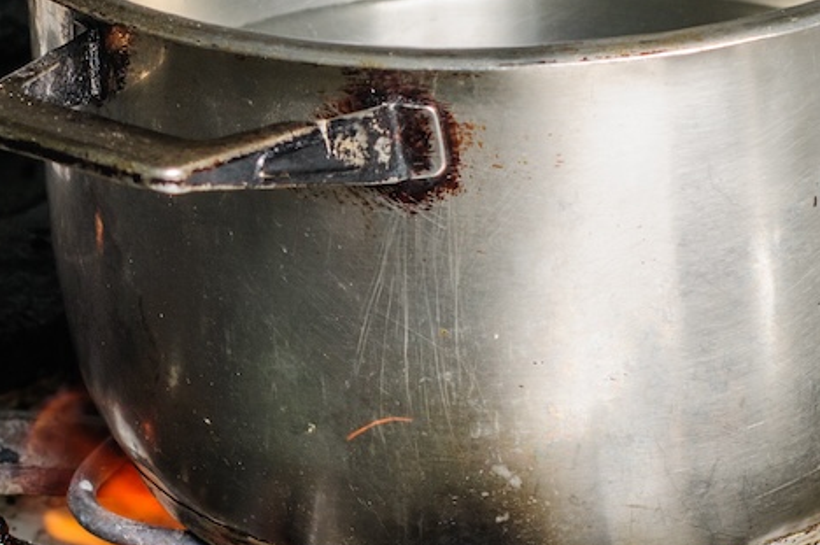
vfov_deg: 6.7
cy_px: 163
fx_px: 4664
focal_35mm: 205
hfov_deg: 10.0
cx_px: 233
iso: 200
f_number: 5.6
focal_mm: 50
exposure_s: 1/60
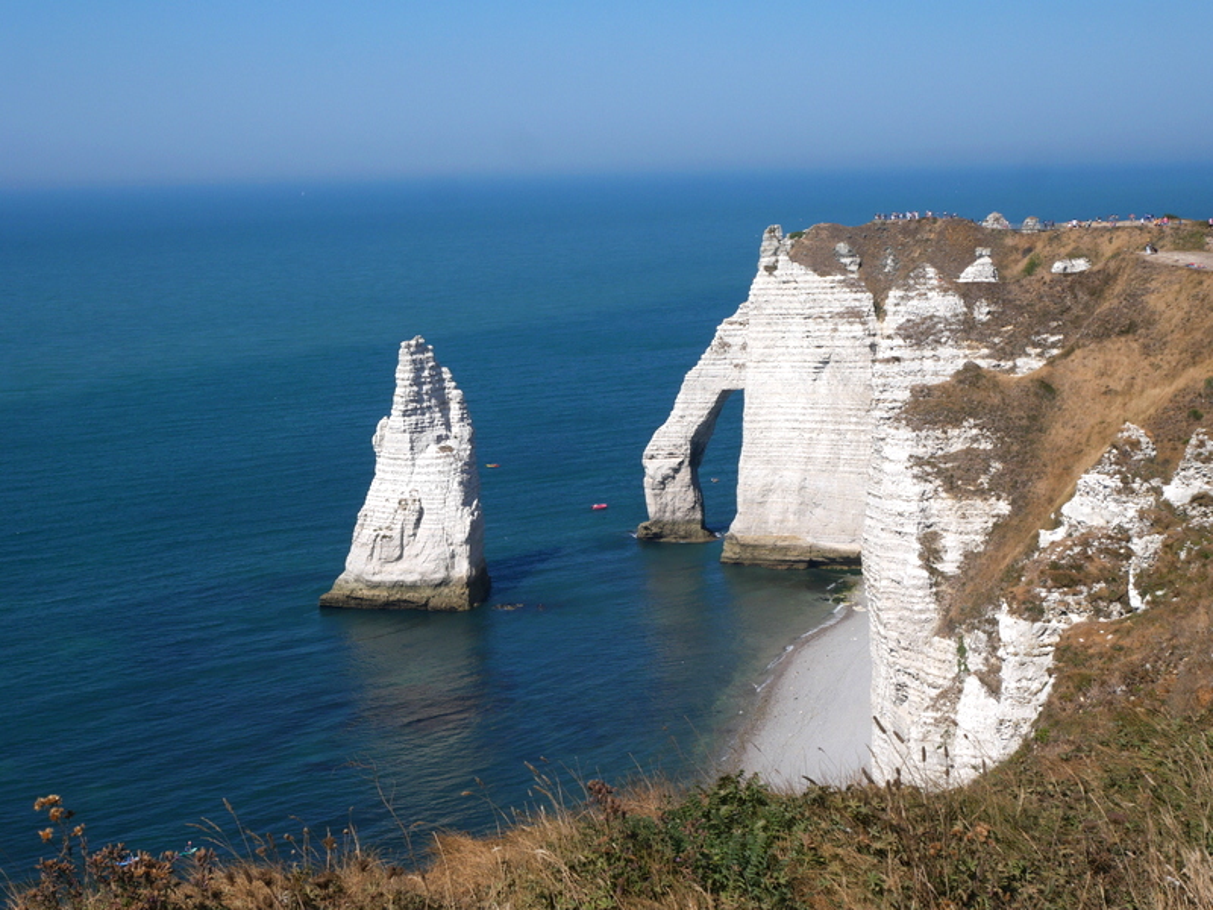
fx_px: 1822
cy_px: 455
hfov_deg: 36.8
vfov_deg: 28.0
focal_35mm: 52
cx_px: 606
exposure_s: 1/640
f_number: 11
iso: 200
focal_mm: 26
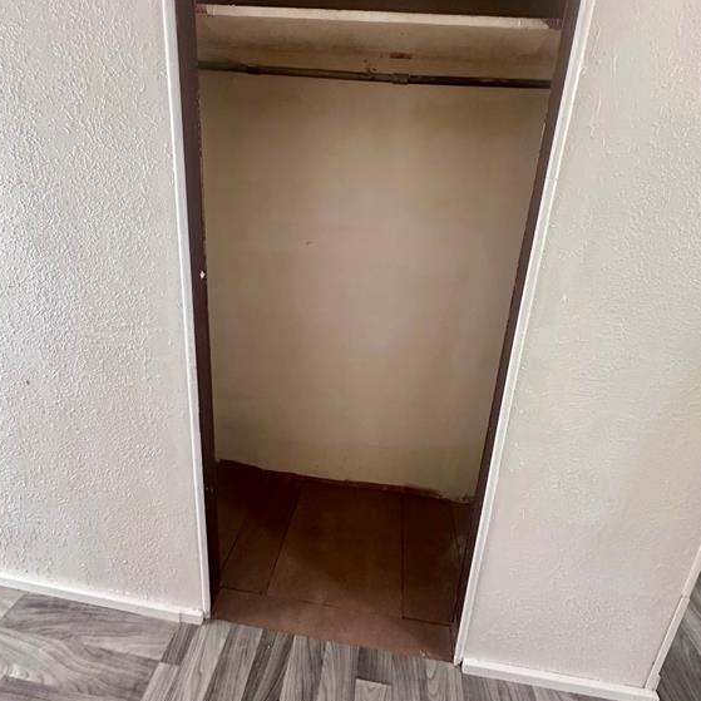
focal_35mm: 17
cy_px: 298
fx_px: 389
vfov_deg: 83.4
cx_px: 349
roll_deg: -3.9
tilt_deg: -14.8
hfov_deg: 84.0
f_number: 2.2
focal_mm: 2.22
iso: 400
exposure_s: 1/60
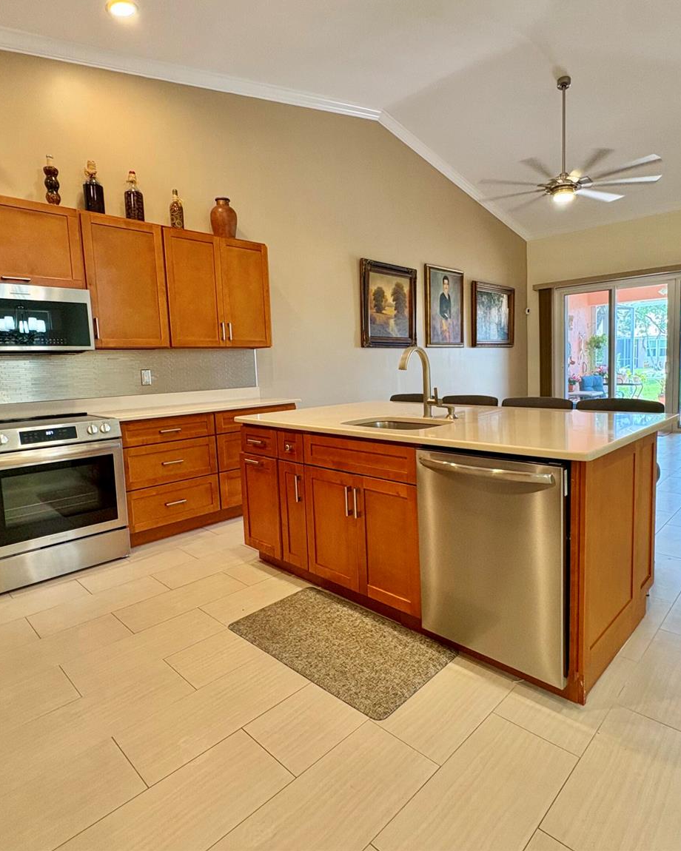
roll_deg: +1.2
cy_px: 408
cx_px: 383
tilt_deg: -5.7
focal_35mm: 19
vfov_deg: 83.2
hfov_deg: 70.6
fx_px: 479
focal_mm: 2.22
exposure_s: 1/60
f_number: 2.2
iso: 250
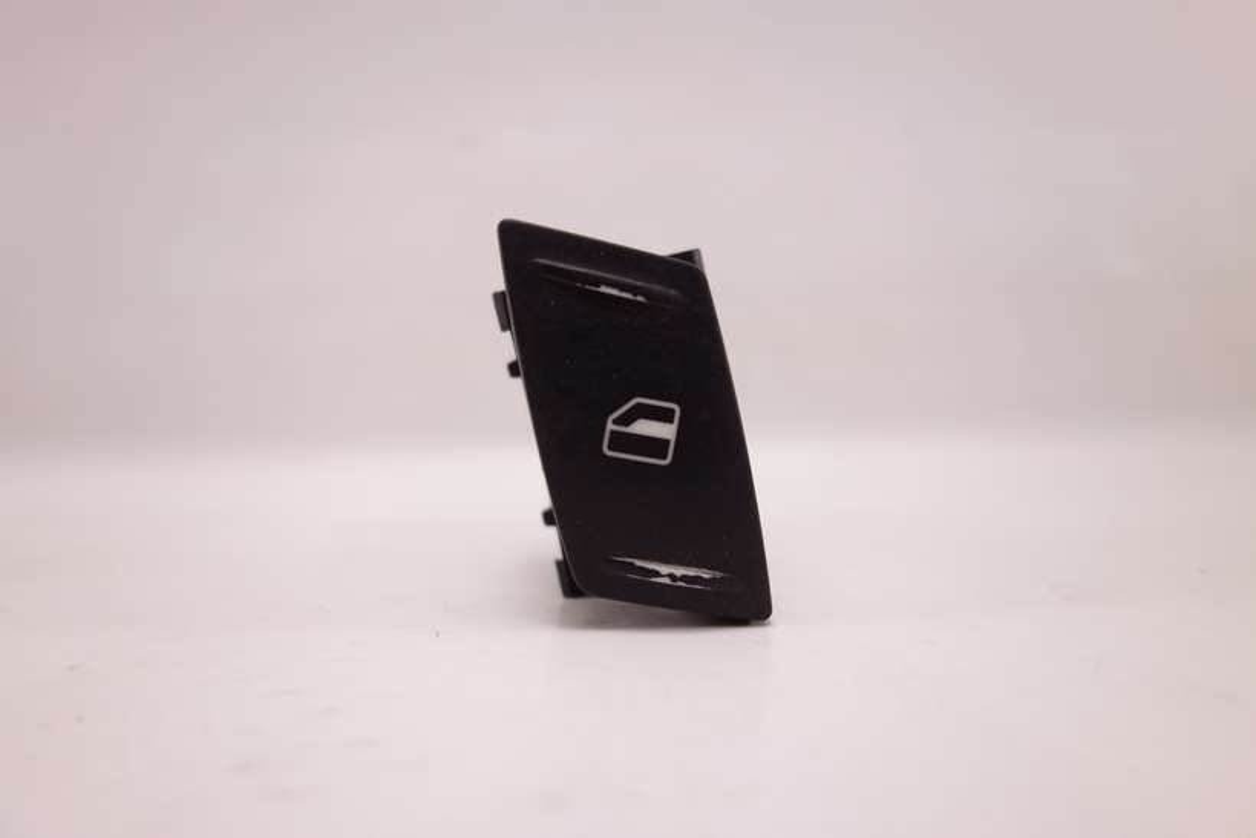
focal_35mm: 28
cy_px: 419
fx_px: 977
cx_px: 628
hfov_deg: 65.5
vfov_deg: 46.4
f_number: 2.5
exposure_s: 1/100
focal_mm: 10.4
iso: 125
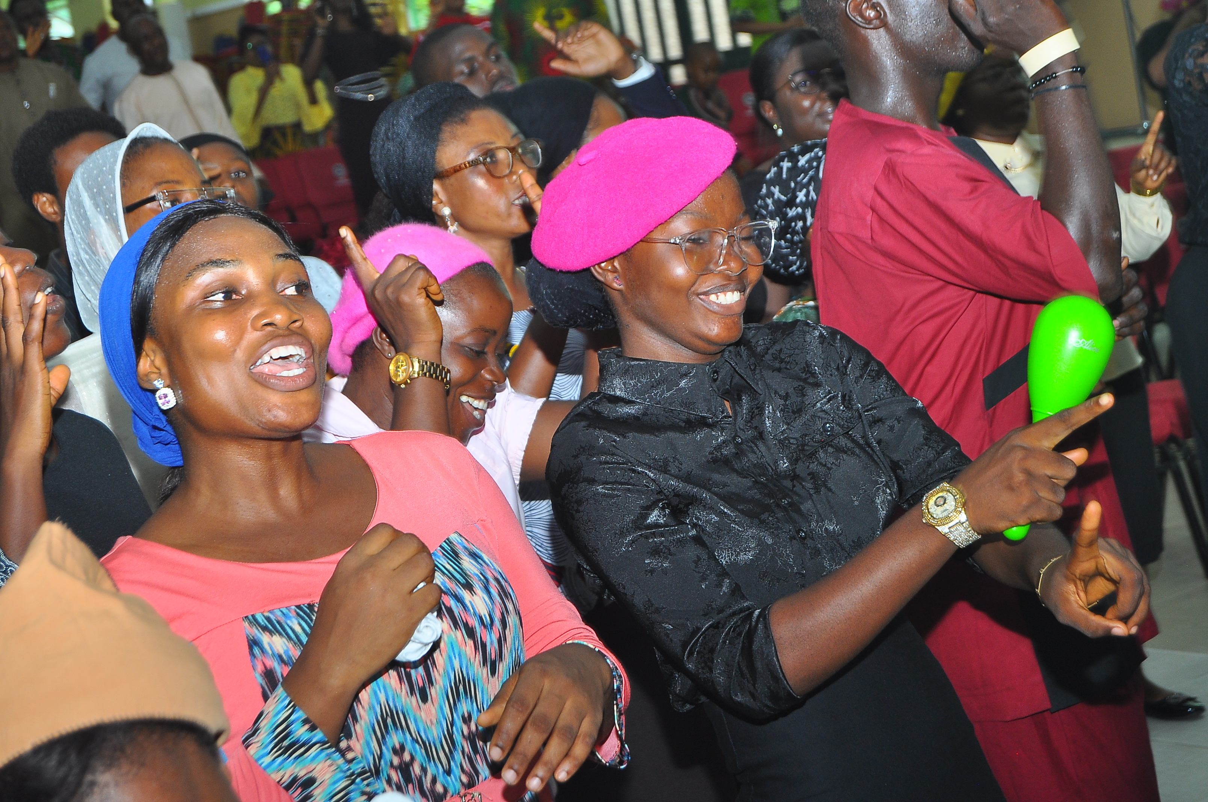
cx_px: 604
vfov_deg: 18.1
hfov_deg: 27.0
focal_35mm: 75
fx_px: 2514
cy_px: 401
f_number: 5.6
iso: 400
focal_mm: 50
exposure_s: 1/100
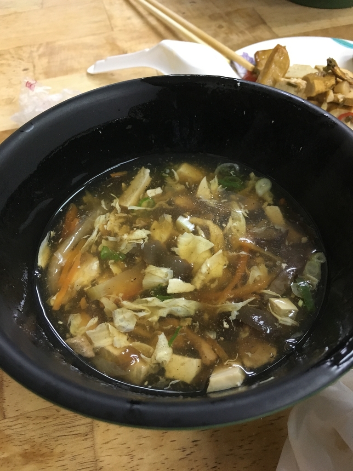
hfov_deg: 48.2
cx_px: 176
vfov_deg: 61.7
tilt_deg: -53.2
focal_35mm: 29
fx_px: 394
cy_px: 236
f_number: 2.2
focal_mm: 4.15
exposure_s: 1/30
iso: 160
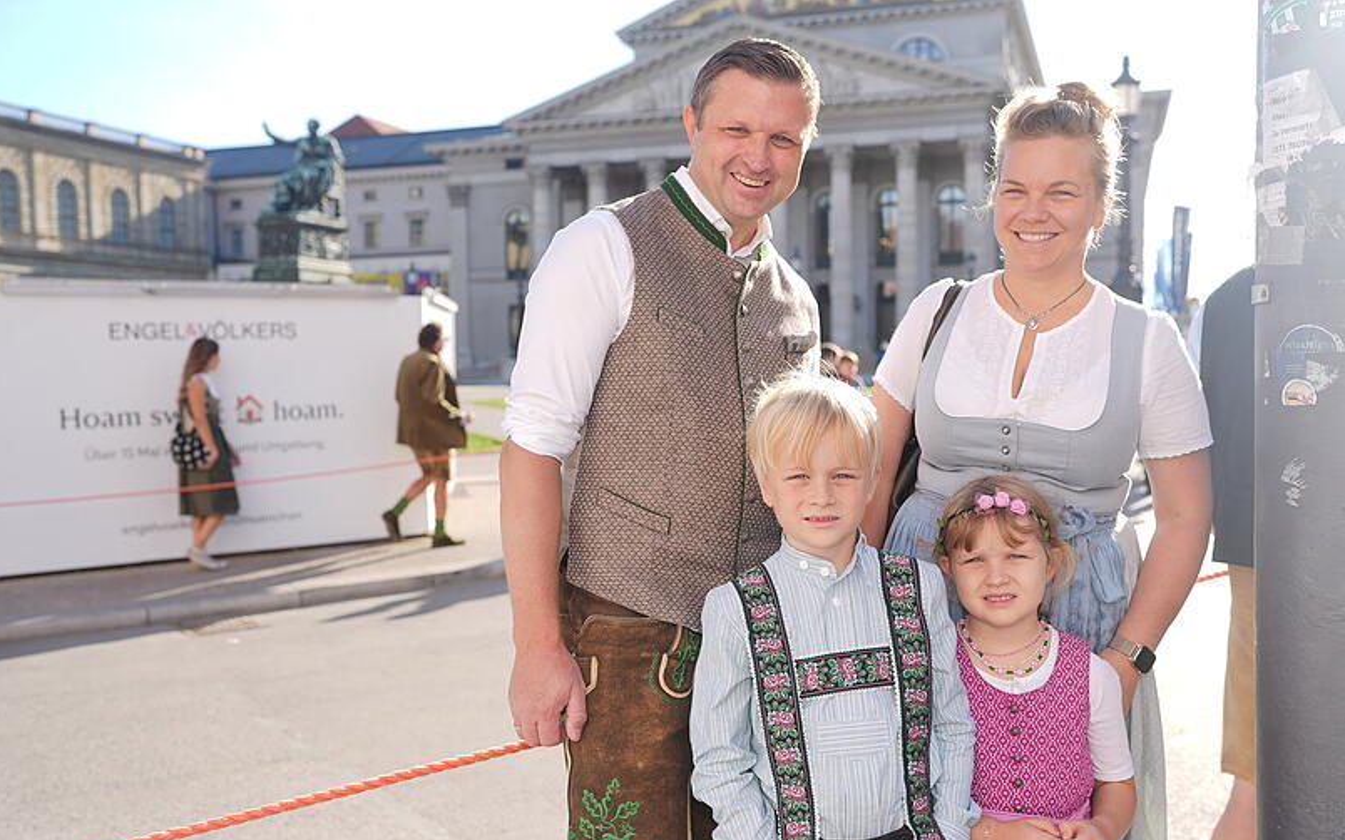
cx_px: 672
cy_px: 451
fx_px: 1319
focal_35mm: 36
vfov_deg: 35.3
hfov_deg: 54.0
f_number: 3.5
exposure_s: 1/200
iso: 50
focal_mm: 35
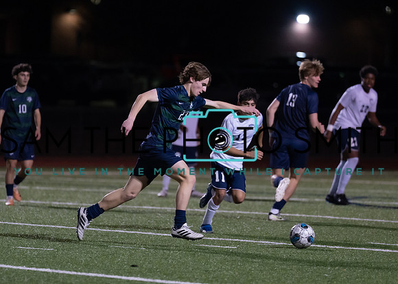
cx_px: 186
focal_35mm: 309
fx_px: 3490
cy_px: 140
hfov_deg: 6.5
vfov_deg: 4.7
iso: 2500
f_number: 2.8
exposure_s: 1/1000
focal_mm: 200
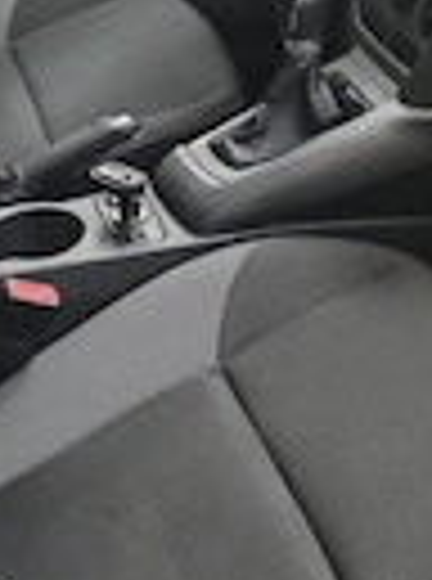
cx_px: 333
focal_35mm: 84
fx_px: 1405
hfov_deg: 17.4
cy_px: 103
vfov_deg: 23.0
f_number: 1.9
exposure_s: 1/77
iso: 320
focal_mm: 6.67
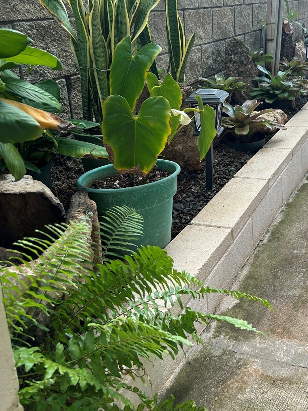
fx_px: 475
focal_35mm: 40
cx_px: 222
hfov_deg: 35.4
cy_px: 143
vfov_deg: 46.2
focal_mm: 5.7
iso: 50
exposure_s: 1/431
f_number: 1.5
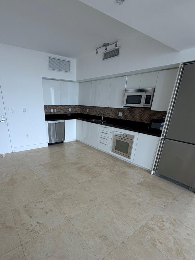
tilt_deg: -21.5
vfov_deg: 86.6
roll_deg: +0.3
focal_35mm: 18
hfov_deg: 70.9
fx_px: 135
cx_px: 79
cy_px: 156
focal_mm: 2.22
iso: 80
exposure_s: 1/121
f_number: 2.2
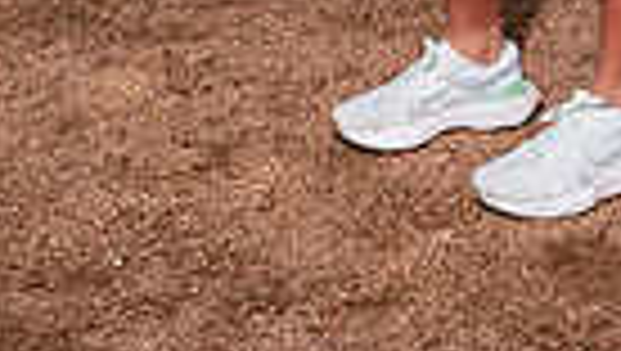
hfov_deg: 16.0
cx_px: 513
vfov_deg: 8.2
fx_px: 2193
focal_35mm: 133
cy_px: -558
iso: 100
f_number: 5.6
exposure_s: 1/640
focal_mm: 39
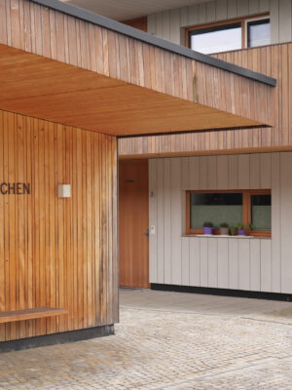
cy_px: 195
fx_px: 607
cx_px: 146
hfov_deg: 27.0
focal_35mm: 54
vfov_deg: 35.5
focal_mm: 27
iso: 500
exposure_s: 1/160
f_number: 4.6
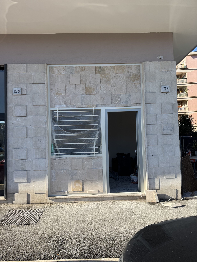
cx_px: 98
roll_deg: +1.7
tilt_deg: +2.8
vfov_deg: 71.6
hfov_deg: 56.8
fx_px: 182
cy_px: 131
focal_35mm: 24
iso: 80
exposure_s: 1/2252
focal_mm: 6.76
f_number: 1.78
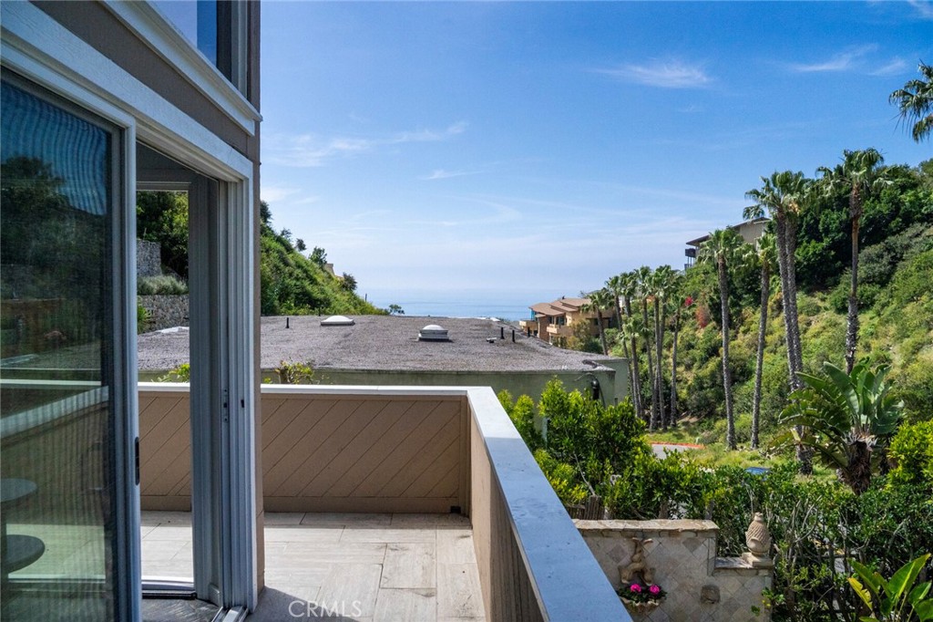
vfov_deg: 53.1
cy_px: 311
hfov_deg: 73.8
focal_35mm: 24
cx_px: 466
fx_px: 622
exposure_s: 1/8000
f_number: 5.6
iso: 1600
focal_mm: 24
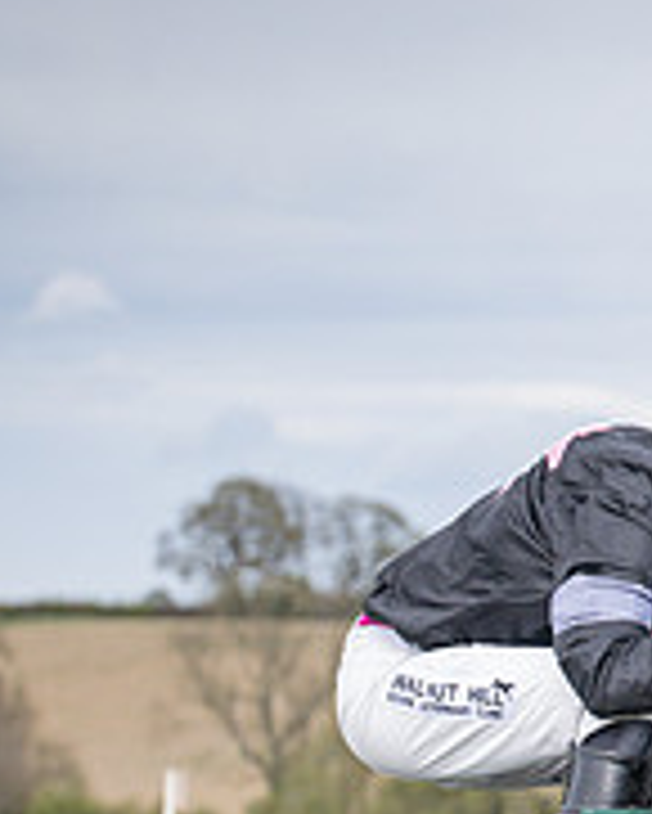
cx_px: 806
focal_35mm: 288
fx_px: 6941
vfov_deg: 6.7
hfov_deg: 5.4
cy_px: 859
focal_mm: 70
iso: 400
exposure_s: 1/2500
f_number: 2.8
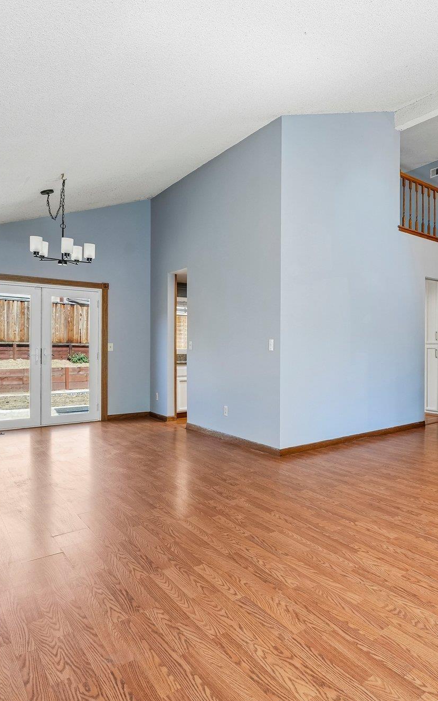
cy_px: 342
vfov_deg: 79.6
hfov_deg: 49.9
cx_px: 381
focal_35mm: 22
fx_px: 420
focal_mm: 14
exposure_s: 1/25
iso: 500
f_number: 8
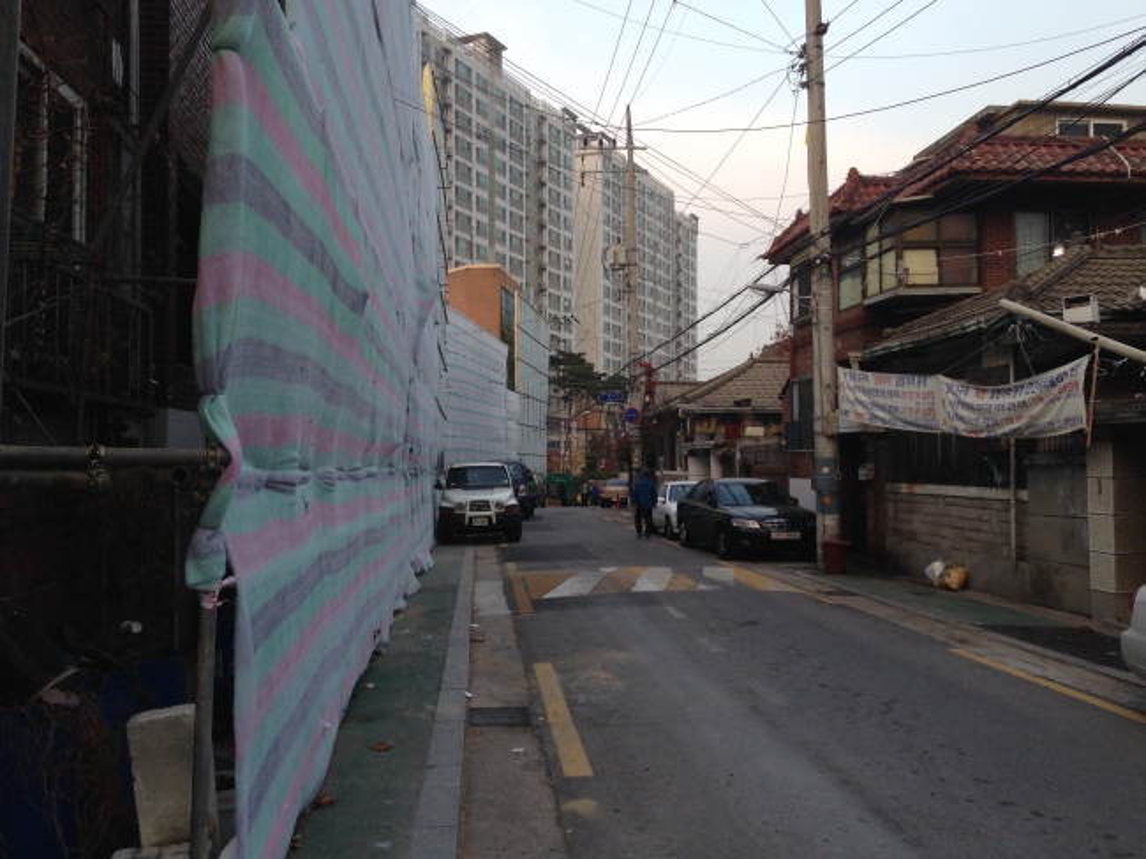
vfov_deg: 42.9
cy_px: 430
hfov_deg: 55.4
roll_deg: -1.0
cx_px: 573
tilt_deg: +1.8
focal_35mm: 33
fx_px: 1092
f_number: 2.4
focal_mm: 4.12
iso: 50
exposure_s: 1/60
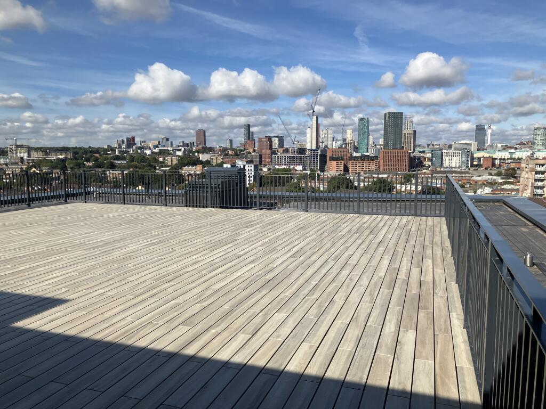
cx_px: 273
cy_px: 204
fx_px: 442
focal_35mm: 28
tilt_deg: -4.3
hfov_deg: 63.4
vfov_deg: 49.7
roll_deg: -0.3
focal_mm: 3.99
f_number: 1.8
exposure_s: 1/3040
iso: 32
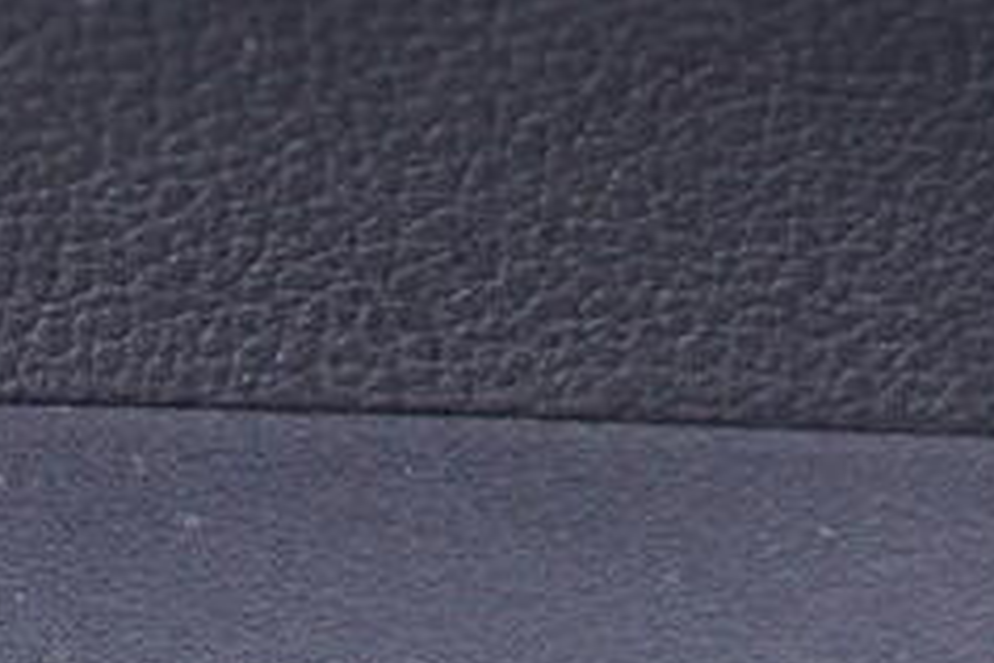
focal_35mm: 219
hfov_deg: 9.4
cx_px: 847
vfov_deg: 6.2
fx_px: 6046
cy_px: 1158
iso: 500
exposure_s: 1/40
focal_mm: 24
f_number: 2.8
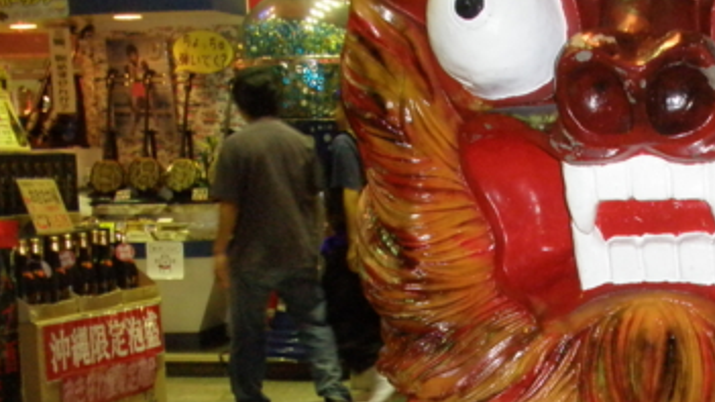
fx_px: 1743
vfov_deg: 13.0
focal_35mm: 92
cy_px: 408
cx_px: 735
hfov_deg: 22.2
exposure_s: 1/30
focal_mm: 6.6
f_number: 3.5
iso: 200
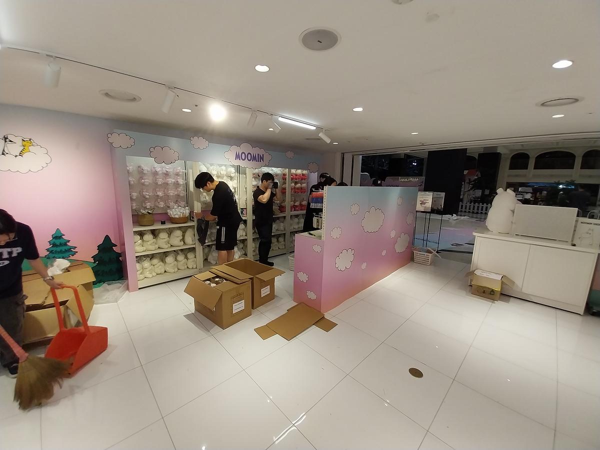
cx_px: 300
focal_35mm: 13
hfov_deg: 106.2
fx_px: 225
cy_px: 225
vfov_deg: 89.9
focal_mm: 1.3
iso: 80
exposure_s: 1/120
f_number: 2.2
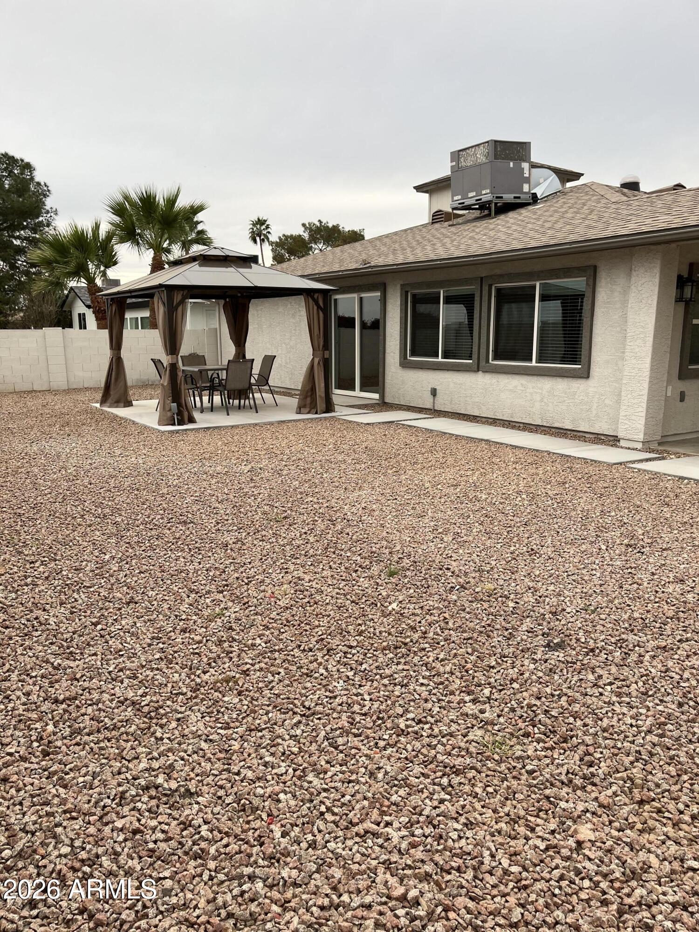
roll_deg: +0.6
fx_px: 700
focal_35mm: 26
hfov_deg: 53.1
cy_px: 466
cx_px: 350
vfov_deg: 67.3
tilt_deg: -10.9
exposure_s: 1/329
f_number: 1.6
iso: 50
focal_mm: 5.1
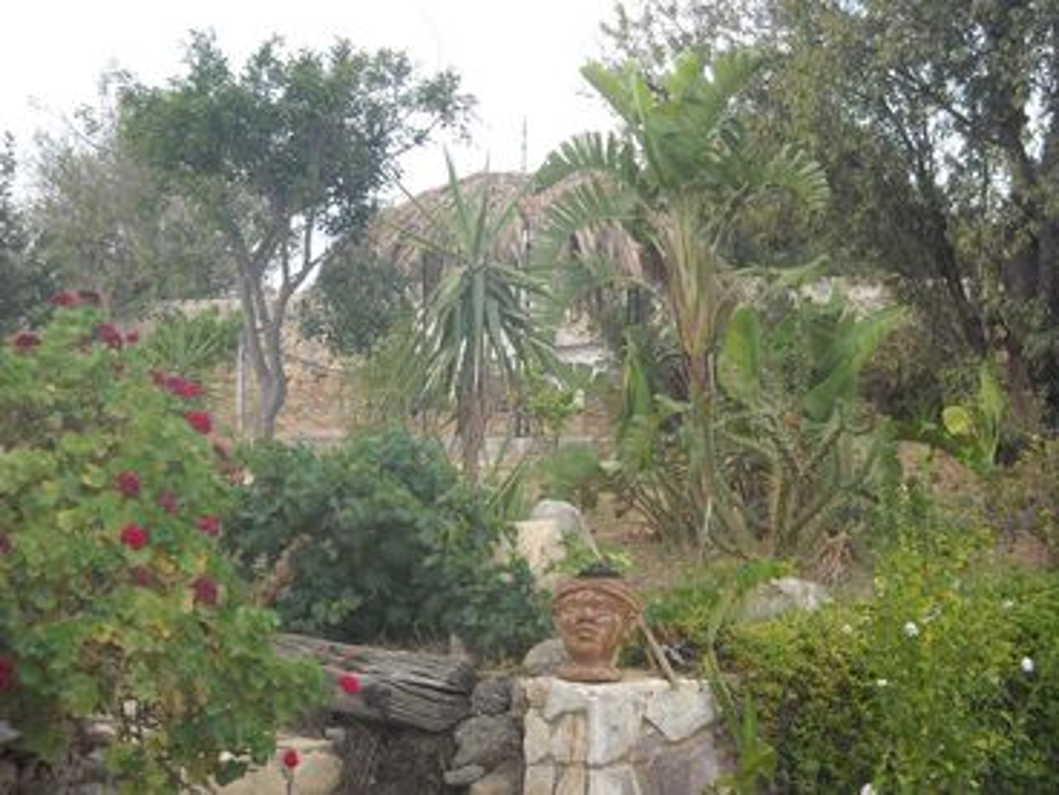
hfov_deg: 31.7
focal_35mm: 61
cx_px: 530
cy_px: 398
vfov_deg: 24.0
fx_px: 1866
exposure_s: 1/192
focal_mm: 9.87
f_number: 3.5
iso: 64
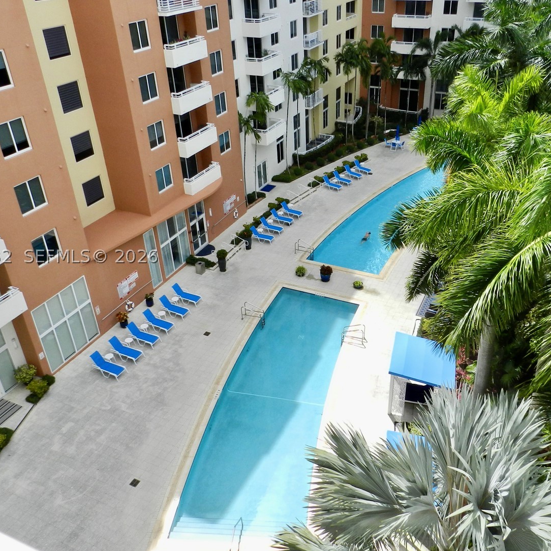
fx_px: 540
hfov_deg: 53.9
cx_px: 314
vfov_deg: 54.0
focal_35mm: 30
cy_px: 256
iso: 160
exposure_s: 1/800
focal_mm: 4
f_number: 4
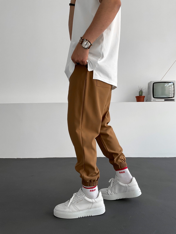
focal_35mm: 29
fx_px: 197
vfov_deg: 61.7
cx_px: 88
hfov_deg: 48.2
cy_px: 117
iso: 32
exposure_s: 1/120
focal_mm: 3
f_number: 1.8
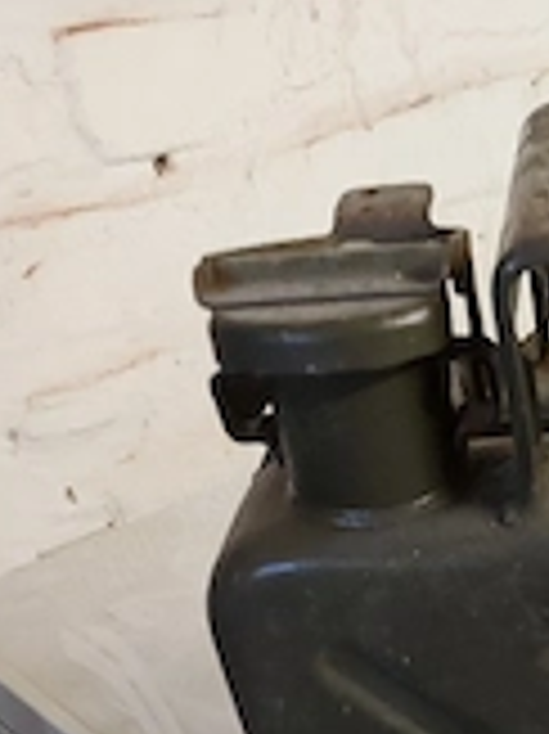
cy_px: 896
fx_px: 1249
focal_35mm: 59
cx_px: 652
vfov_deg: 28.2
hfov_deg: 22.8
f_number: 1.8
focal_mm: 5.23
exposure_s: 1/25
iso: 500
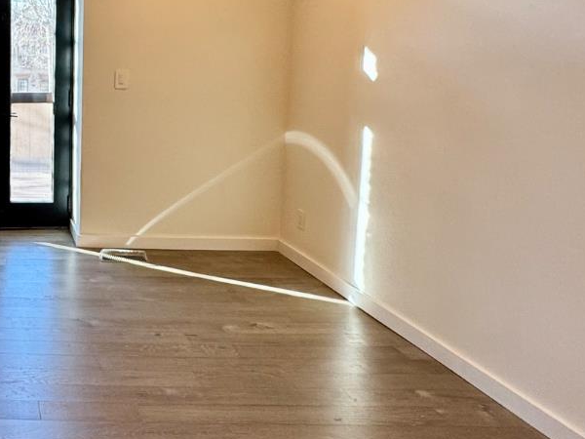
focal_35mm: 35
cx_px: -27
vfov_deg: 39.7
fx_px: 591
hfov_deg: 43.3
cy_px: 118
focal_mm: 2.22
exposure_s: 1/120
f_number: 2.2
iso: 200
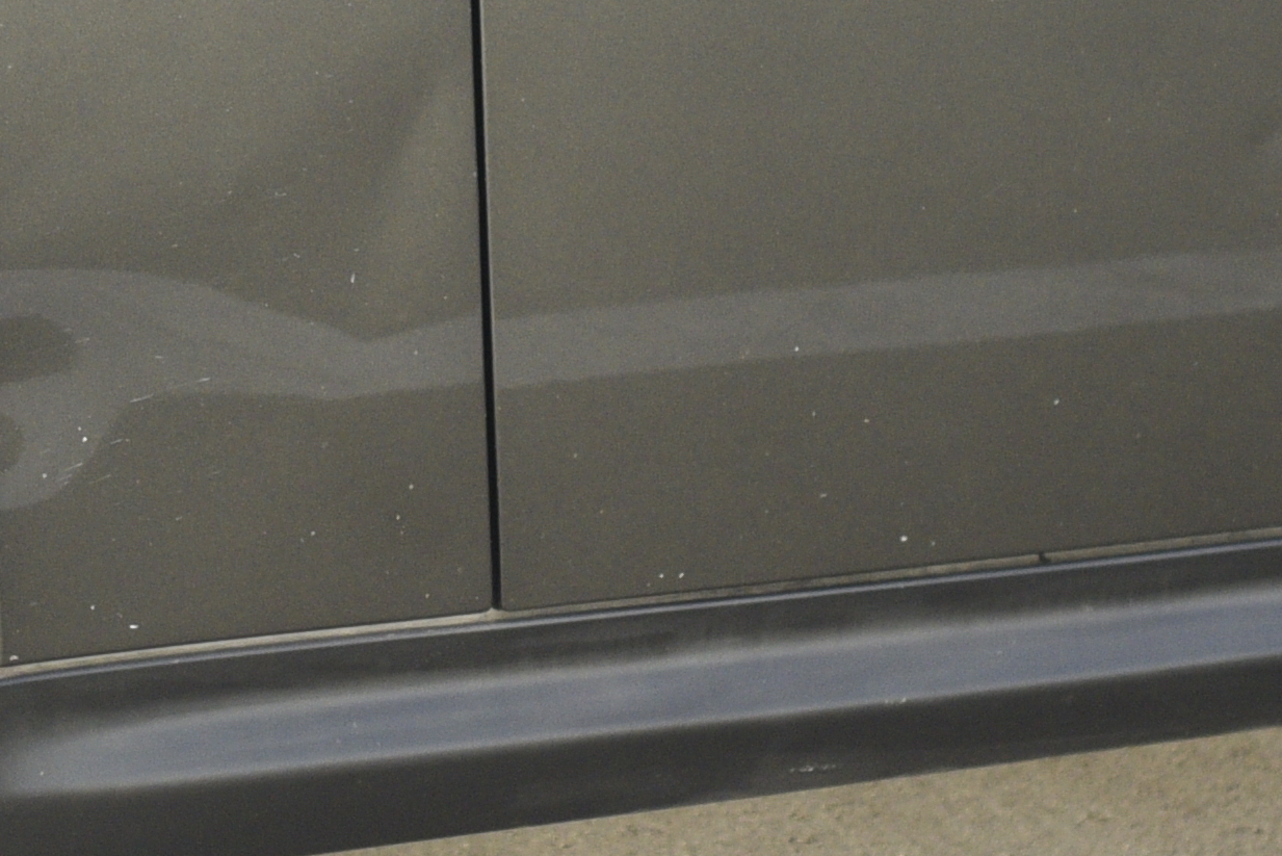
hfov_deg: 8.4
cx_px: 239
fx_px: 8692
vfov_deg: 5.6
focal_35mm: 244
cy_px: -216
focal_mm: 50
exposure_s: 1/4000
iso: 800
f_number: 2.8
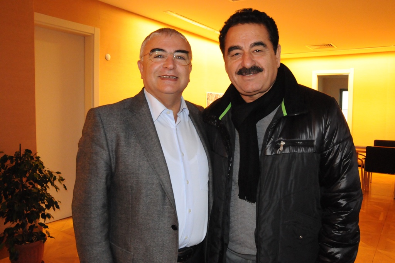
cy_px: 132
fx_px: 329
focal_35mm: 30
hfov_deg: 62.0
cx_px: 198
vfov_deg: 43.5
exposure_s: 1/60
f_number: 7.1
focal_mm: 20
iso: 3200
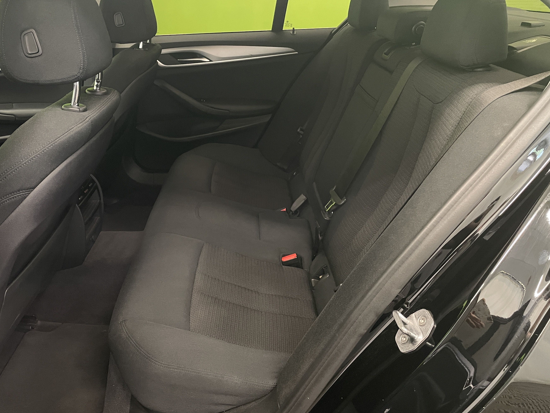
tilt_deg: -23.1
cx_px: 235
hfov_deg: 59.7
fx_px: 477
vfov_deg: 46.8
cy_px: 189
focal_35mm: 30
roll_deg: +0.4
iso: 320
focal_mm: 4.2
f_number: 1.6
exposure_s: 1/50
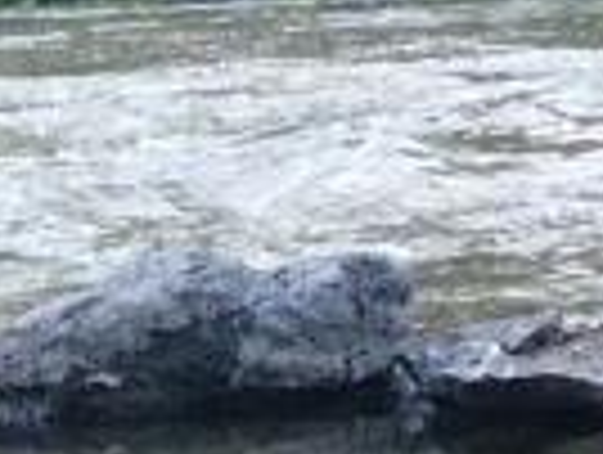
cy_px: 679
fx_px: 3857
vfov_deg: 6.7
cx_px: -441
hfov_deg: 8.6
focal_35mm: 221
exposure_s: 1/30
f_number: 2.2
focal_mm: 4.15
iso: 40
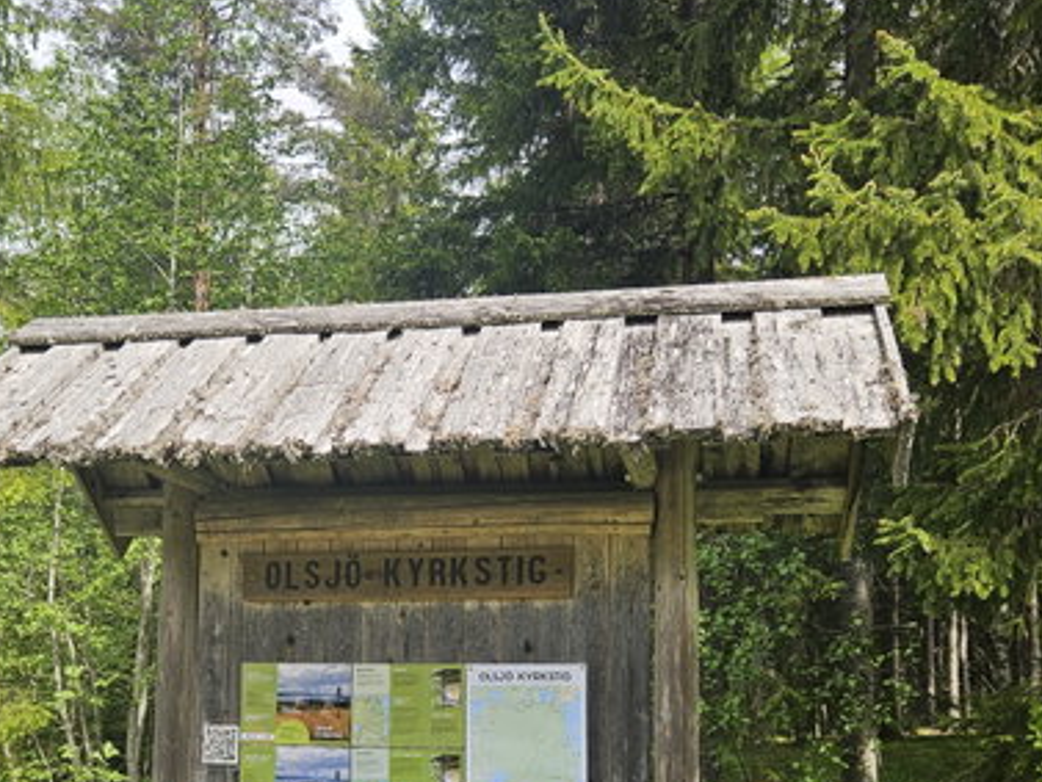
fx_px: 1174
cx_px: 406
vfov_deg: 35.7
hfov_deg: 47.5
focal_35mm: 39
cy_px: 624
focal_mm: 5.4
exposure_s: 1/932
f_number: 1.8
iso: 25
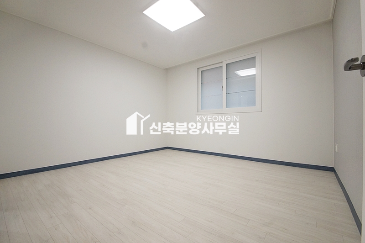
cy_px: 122
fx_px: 152
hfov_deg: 100.4
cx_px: 182
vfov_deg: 77.2
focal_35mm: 15
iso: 1600
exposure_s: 1/50
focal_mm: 10
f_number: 9
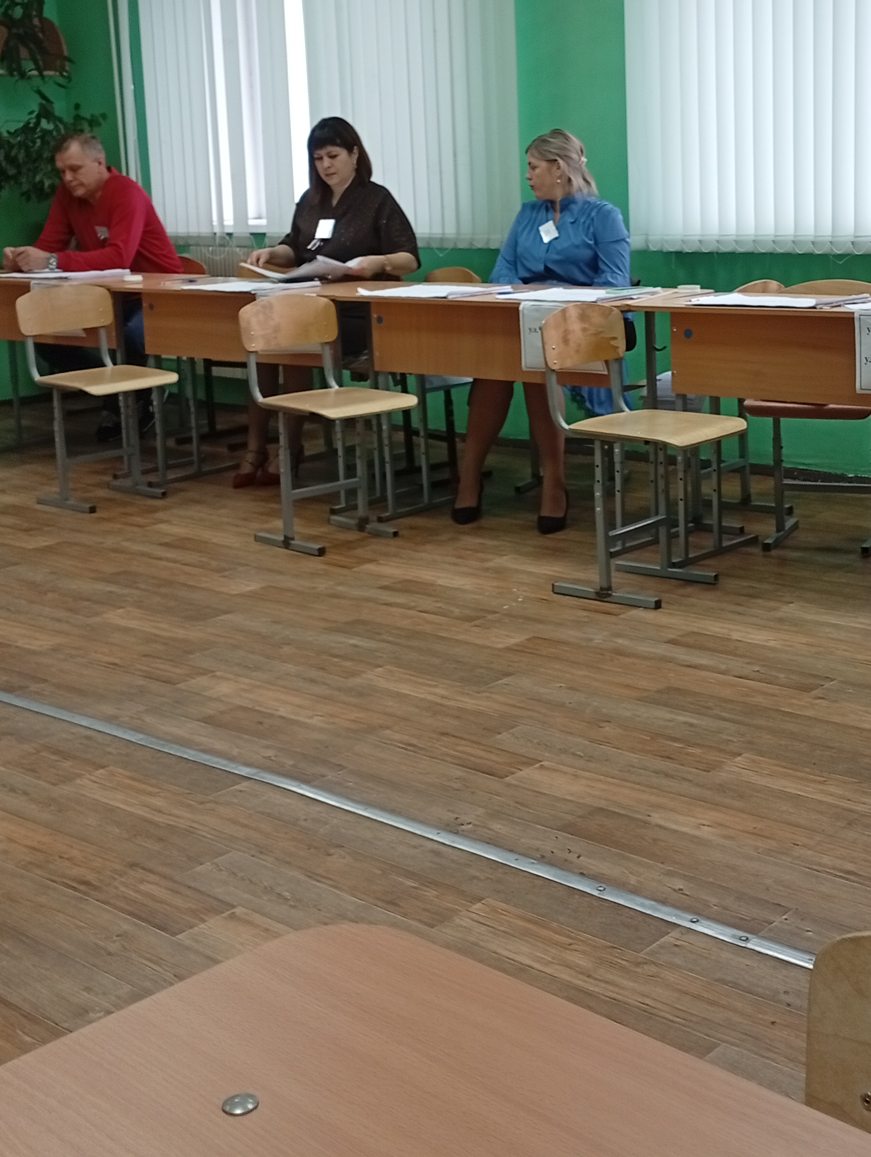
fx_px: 1540
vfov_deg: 40.8
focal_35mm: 46
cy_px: 407
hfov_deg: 31.3
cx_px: 588
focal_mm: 3.98
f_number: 1.8
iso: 177
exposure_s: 1/33.3
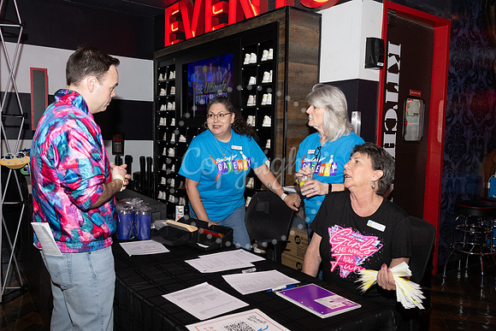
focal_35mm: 30
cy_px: 166
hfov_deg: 61.9
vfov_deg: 43.6
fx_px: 413
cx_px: 248
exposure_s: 1/125
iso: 1000
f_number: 5.6
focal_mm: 30
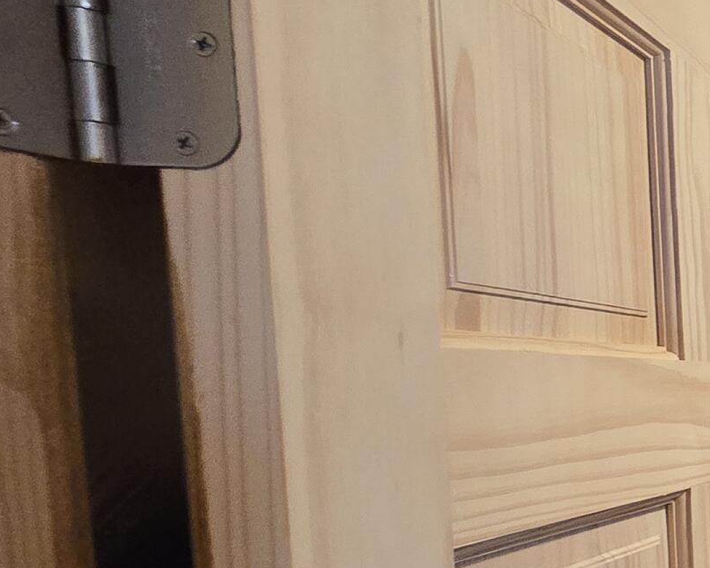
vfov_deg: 30.7
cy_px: 510
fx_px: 988
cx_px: 1296
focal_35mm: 47
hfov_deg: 22.0
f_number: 2.2
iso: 320
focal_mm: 2.2
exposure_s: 1/62
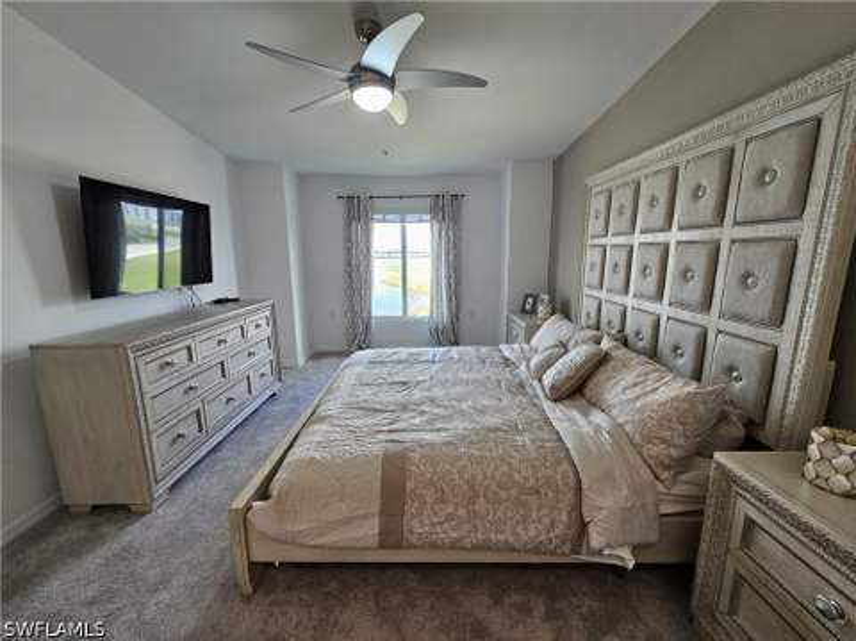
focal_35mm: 13
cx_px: 428
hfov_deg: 106.2
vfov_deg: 89.8
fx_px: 321
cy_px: 320
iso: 100
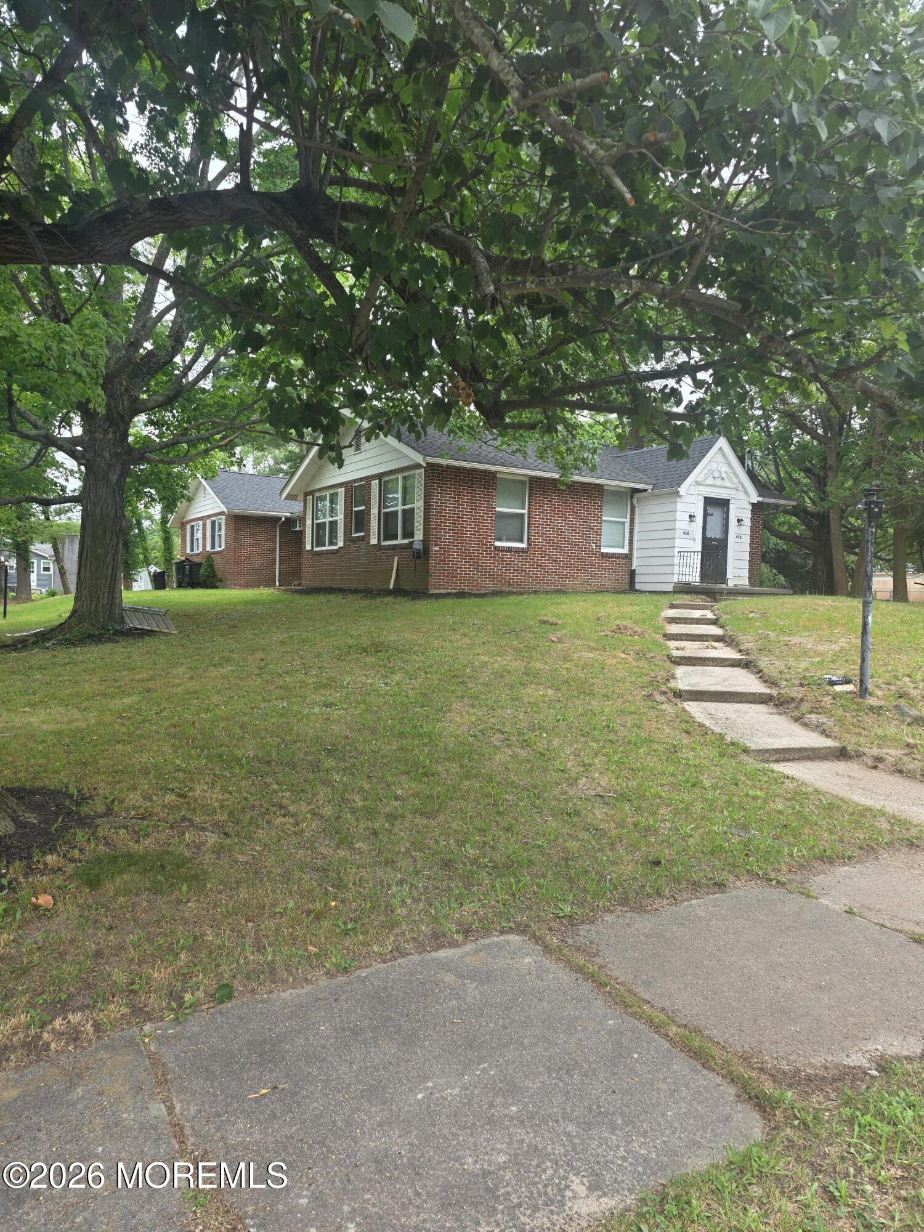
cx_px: 462
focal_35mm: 23
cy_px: 616
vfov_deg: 73.9
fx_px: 819
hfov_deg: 58.9
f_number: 1.7
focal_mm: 6.25
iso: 32
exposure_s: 1/359
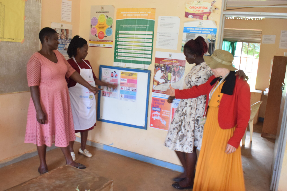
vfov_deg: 38.4
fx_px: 275
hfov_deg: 55.1
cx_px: 144
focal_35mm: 34
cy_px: 96
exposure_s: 1/20
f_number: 8
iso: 2000
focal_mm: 23
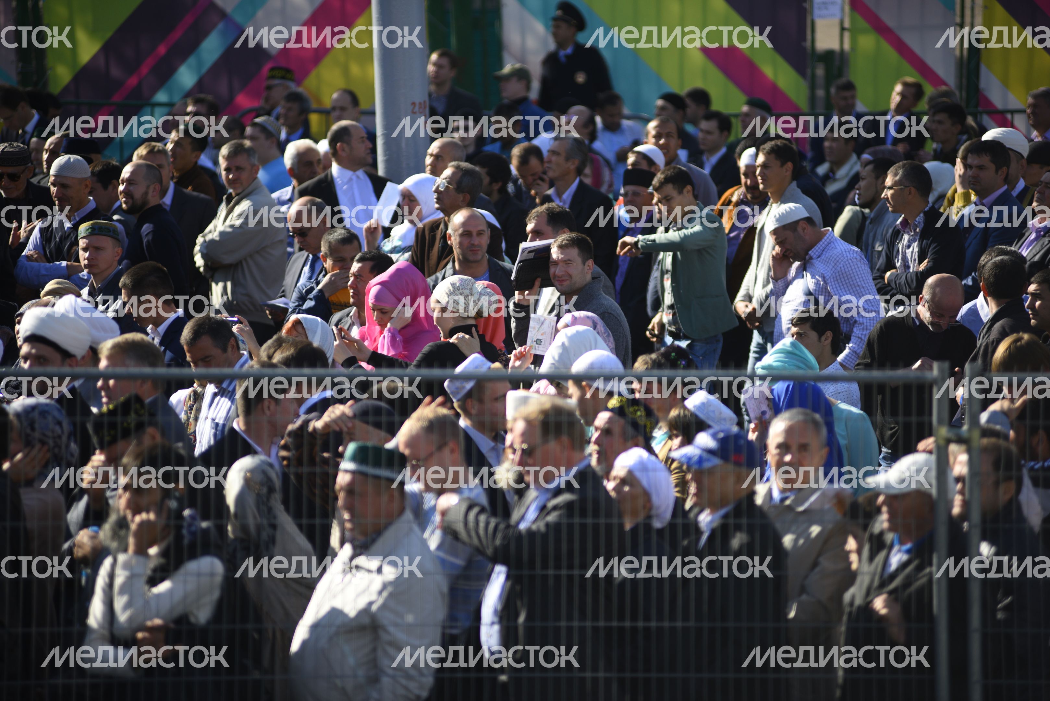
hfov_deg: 10.3
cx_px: 525
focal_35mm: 200
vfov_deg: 6.9
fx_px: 5835
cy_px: 350
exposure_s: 1/2000
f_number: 2.8
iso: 200
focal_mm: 200
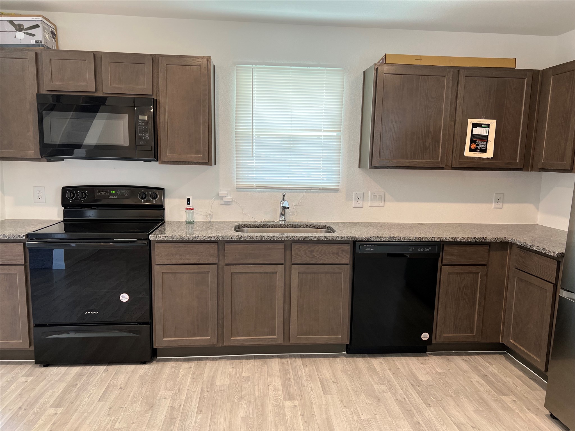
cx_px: 288
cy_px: 216
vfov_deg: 53.1
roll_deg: -1.5
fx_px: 432
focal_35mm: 26
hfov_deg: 67.3
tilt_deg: -8.6
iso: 64
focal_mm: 5.7
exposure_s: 1/60
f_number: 1.5
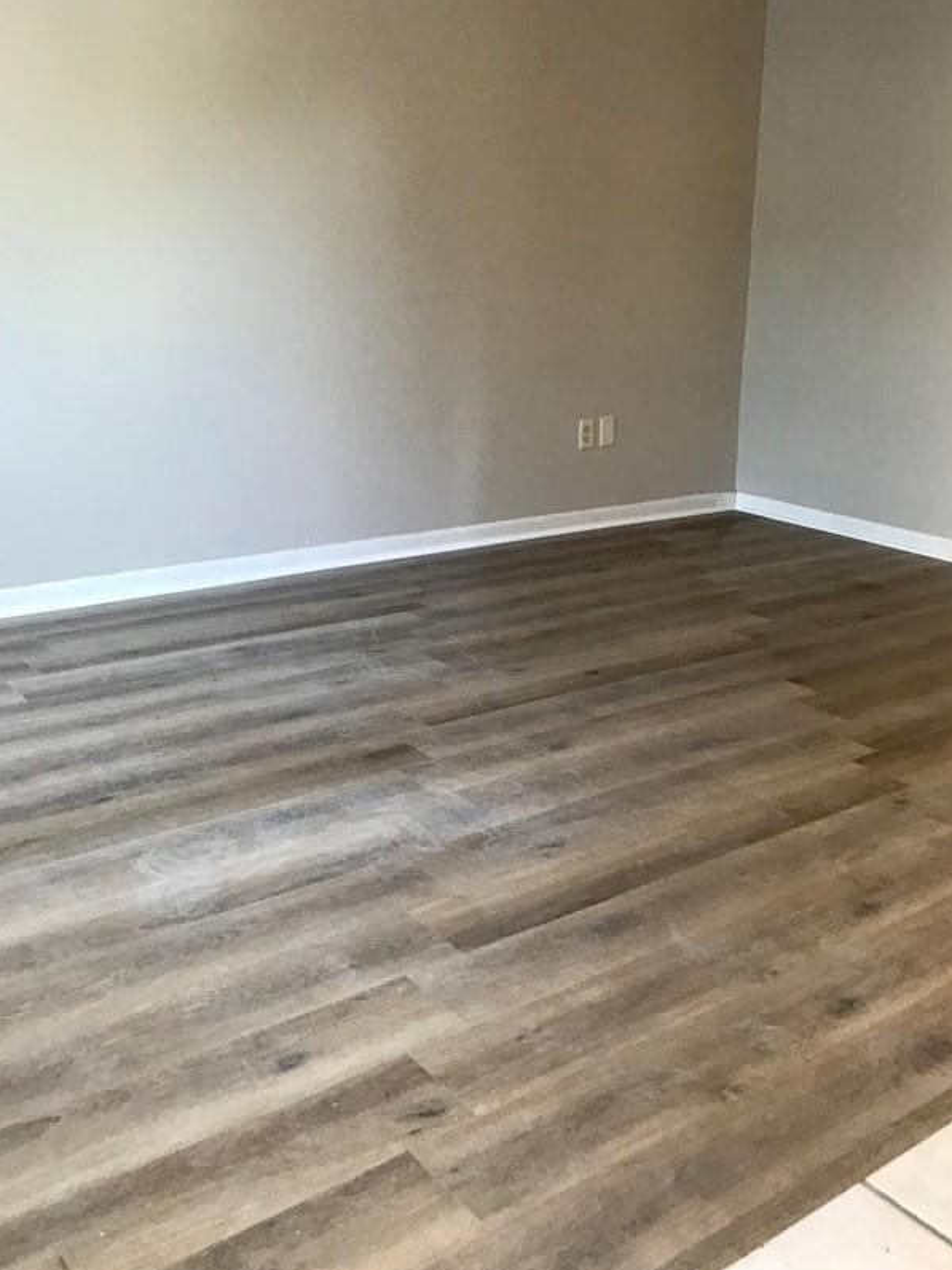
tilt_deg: -7.4
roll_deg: -1.2
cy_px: 477
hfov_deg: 39.5
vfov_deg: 50.8
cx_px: 560
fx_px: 1320
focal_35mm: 36
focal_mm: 3.99
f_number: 1.8
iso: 40
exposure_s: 1/24
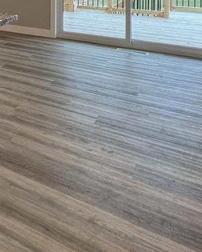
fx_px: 306
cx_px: -89
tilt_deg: -1.3
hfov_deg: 27.3
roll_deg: +0.2
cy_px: -35
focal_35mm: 41
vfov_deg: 36.6
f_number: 1.8
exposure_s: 1/120
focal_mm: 1.57
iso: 160
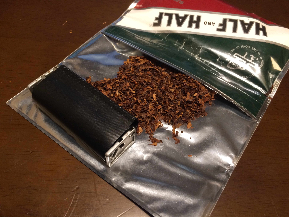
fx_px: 242
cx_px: 144
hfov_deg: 61.7
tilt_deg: -55.5
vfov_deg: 48.2
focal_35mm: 29
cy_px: 108
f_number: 2.2
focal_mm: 4.15
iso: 160
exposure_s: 1/30
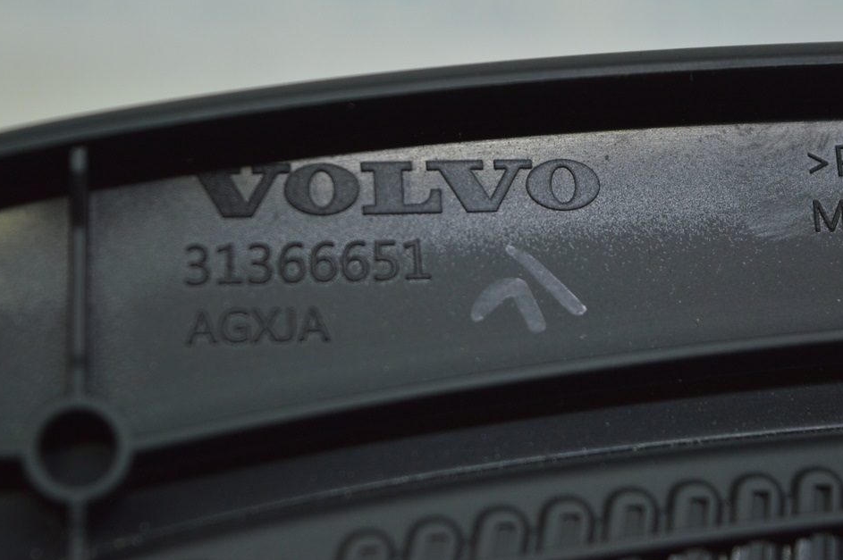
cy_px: 259
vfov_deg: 15.2
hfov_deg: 22.8
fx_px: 2095
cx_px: 417
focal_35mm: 90
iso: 400
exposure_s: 1/40
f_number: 5.6
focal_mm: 55
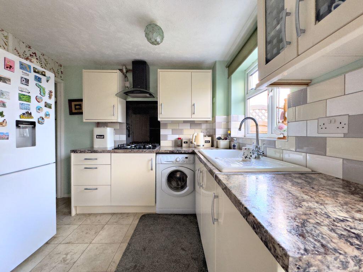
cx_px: 182
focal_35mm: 14
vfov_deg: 85.7
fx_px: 147
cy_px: 136
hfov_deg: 102.1
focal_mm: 2.22
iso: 200
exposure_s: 1/99
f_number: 2.2
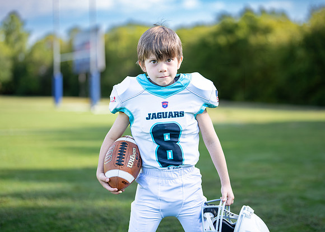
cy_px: 105
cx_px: 176
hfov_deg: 33.7
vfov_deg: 24.4
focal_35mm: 58
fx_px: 537
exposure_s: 1/2000
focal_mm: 50
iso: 100
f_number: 1.2
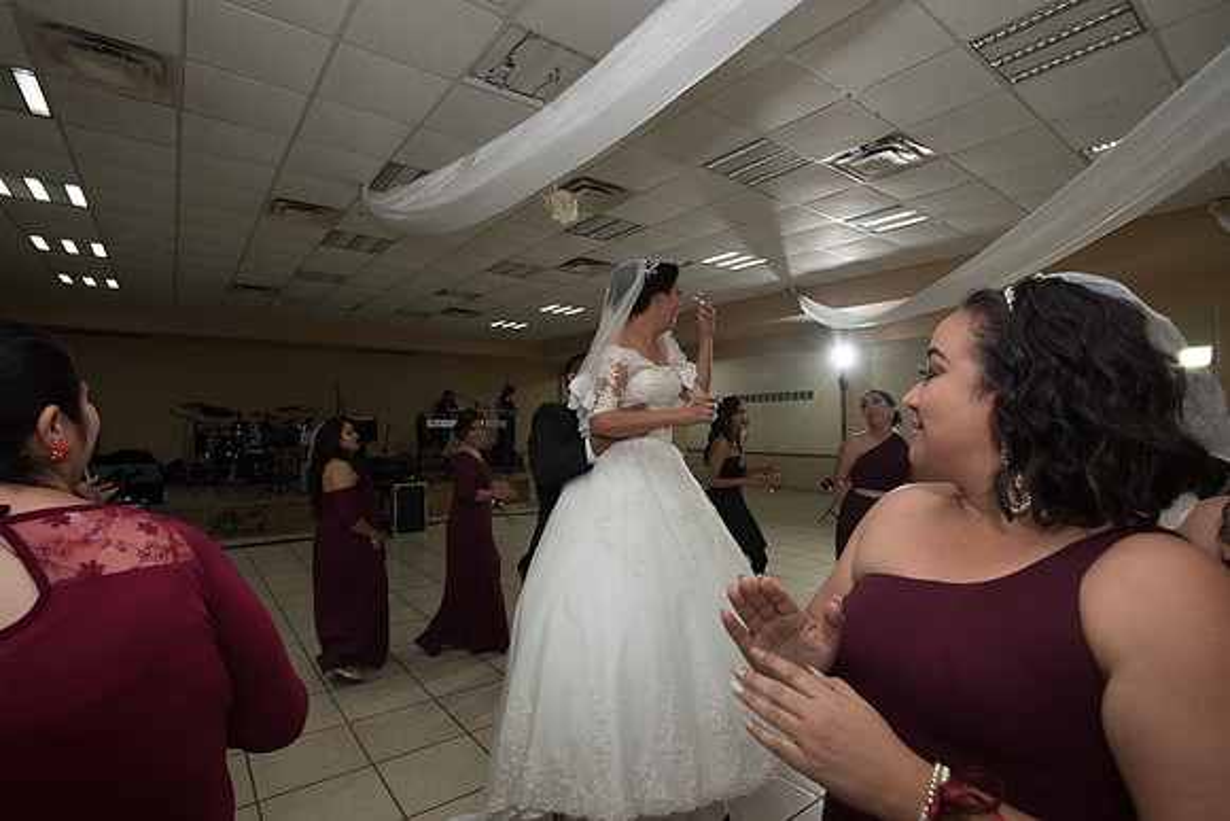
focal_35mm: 17
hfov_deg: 93.3
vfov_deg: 70.5
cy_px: 410
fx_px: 581
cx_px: 615
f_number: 4.5
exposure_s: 1/100
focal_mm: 17
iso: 1600
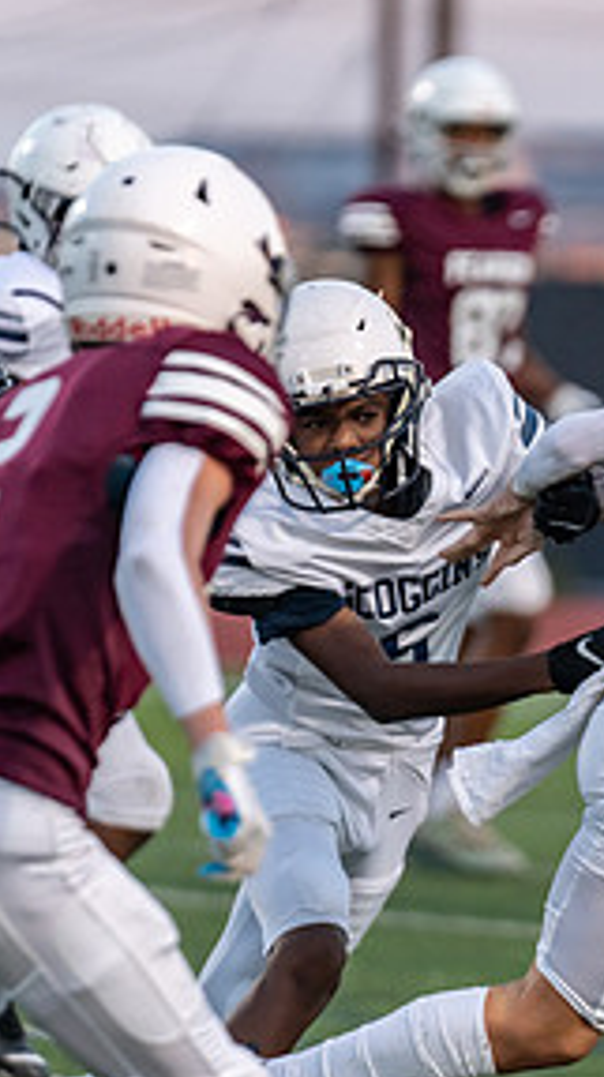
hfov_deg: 2.6
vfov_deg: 4.7
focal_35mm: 459
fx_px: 13096
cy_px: 707
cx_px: 604
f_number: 2.8
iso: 1000
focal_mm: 200
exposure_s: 1/1250
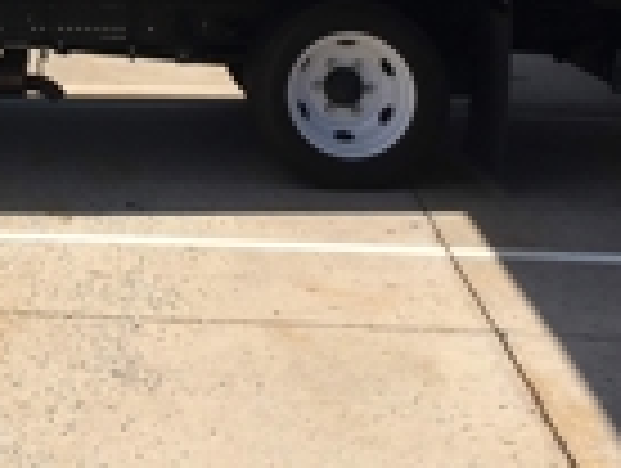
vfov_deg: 16.4
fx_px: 1510
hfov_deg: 22.4
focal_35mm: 84
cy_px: -189
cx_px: 14
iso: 25
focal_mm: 4.15
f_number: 2.2
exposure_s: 1/1399
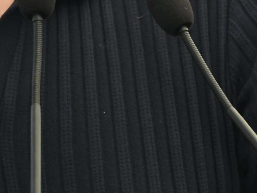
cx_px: -71
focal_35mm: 844
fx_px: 6269
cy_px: -127
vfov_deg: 1.8
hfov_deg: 2.3
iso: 800
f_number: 4.5
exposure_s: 1/400
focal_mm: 200
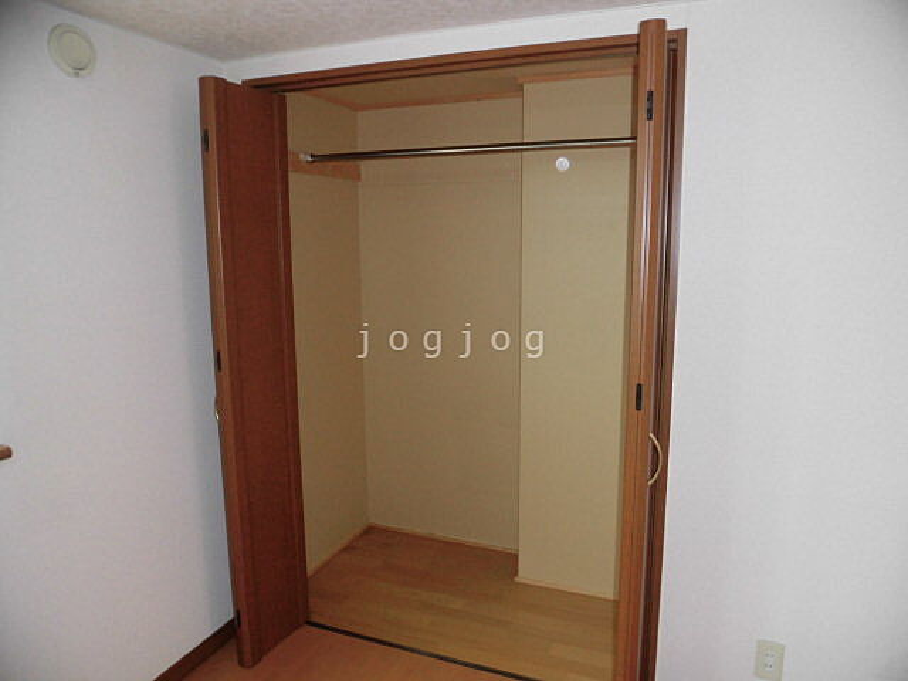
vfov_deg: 56.8
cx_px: 454
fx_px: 630
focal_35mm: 24
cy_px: 340
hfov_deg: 71.6
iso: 200
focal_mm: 4.3
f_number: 3.1
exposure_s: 1/25
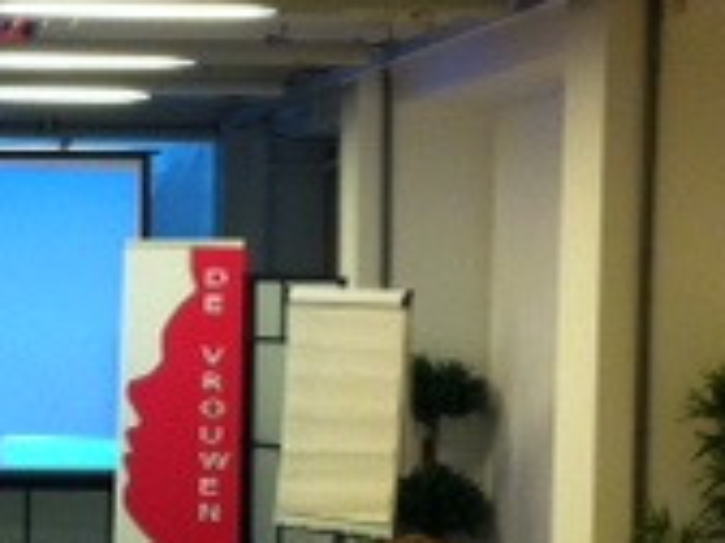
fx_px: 2786
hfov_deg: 14.6
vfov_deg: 11.1
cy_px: 427
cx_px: 0
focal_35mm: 133
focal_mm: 3.85
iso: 160
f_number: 2.8
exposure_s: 1/17
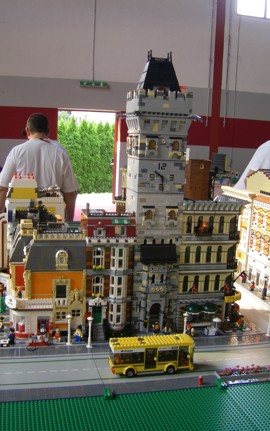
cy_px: 219
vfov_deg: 48.2
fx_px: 483
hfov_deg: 31.3
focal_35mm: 41
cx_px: 130
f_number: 3.5
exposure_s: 1/50
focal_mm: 6.3
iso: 160
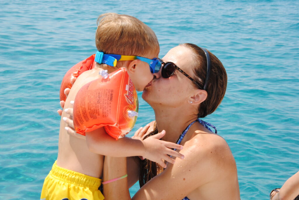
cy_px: 100
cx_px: 150
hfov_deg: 23.4
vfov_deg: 15.7
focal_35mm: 87
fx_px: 723
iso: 200
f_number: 5
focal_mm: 58
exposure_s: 1/125
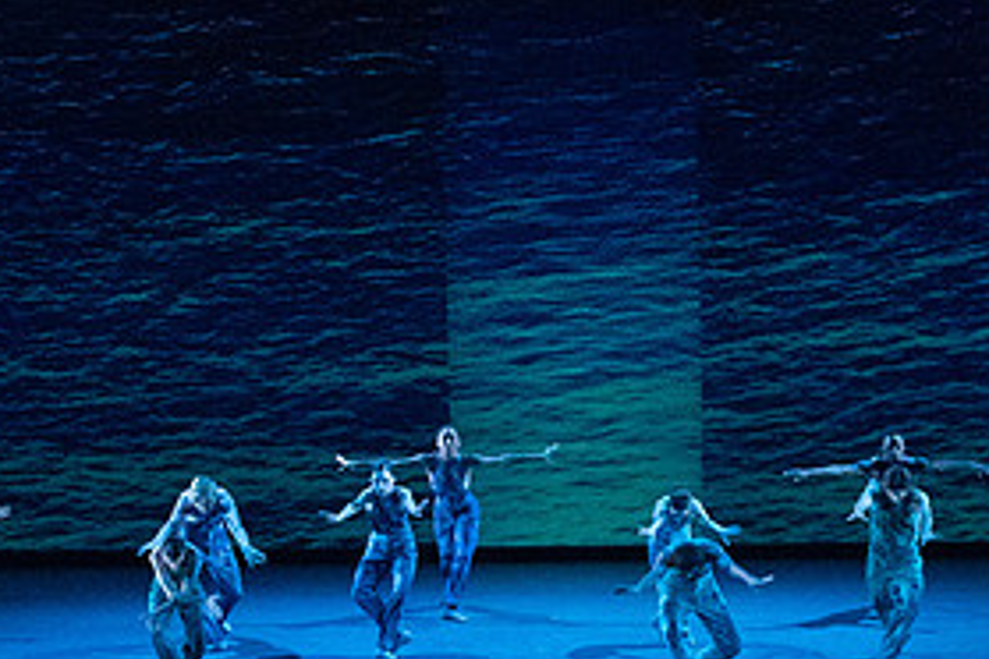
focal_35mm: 216
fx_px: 5934
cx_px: 468
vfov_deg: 6.4
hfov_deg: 9.5
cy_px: 168
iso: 16000
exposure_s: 1/400
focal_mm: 104
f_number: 5.6
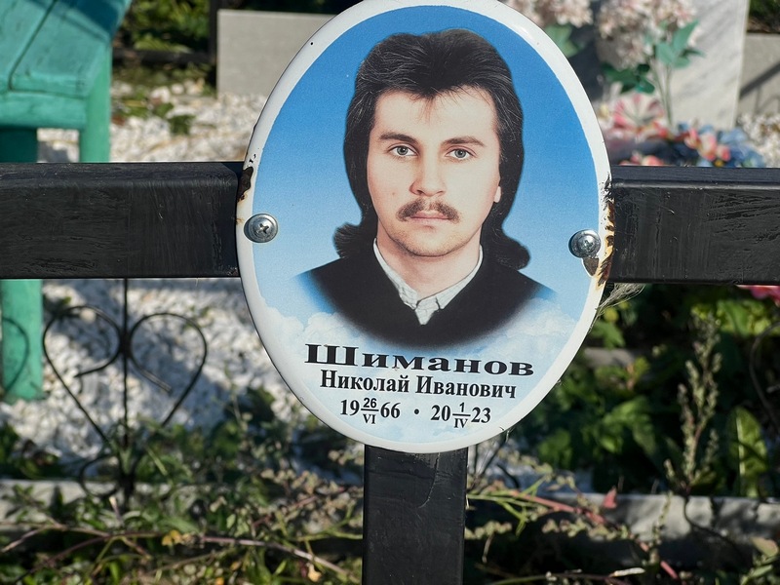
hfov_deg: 25.3
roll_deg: -1.3
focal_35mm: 77
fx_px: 1735
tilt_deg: -22.8
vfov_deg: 19.1
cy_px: 292
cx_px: 390
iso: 32
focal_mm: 9
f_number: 2.8
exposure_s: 1/1597
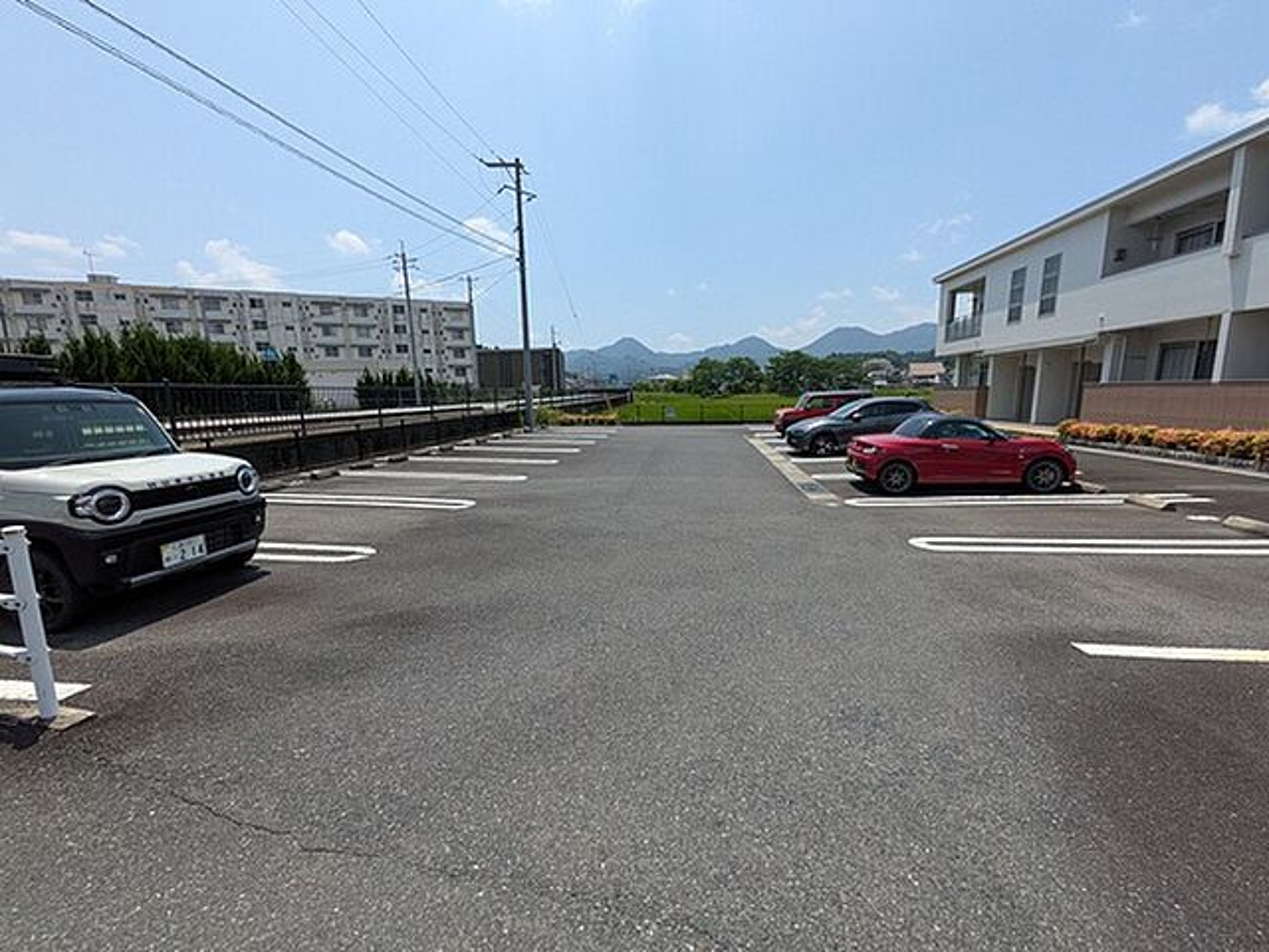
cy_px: 476
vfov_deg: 85.7
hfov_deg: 102.1
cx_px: 634
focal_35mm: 14
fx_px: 513
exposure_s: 1/1965
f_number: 2.2
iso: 53
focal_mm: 1.85
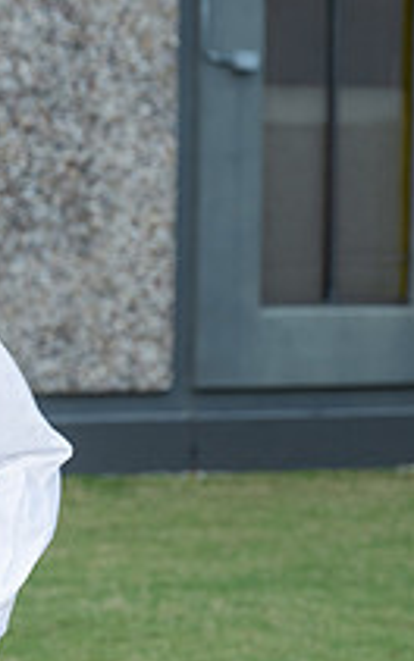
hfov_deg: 5.5
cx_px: -389
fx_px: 4239
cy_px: 377
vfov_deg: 8.9
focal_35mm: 235
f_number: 5.6
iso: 640
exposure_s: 1/60
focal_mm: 84
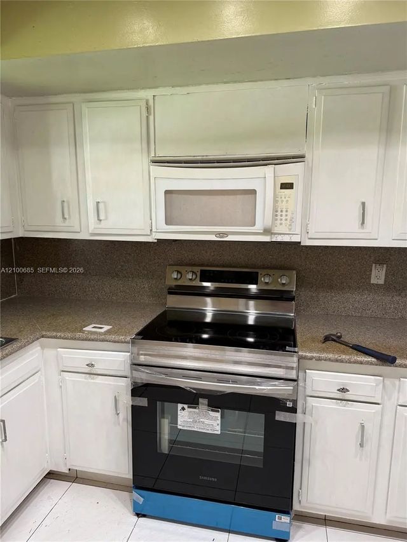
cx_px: 204
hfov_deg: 56.8
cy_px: 271
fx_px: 376
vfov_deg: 71.6
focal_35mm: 24
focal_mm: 6.76
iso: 160
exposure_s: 1/60
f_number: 1.78
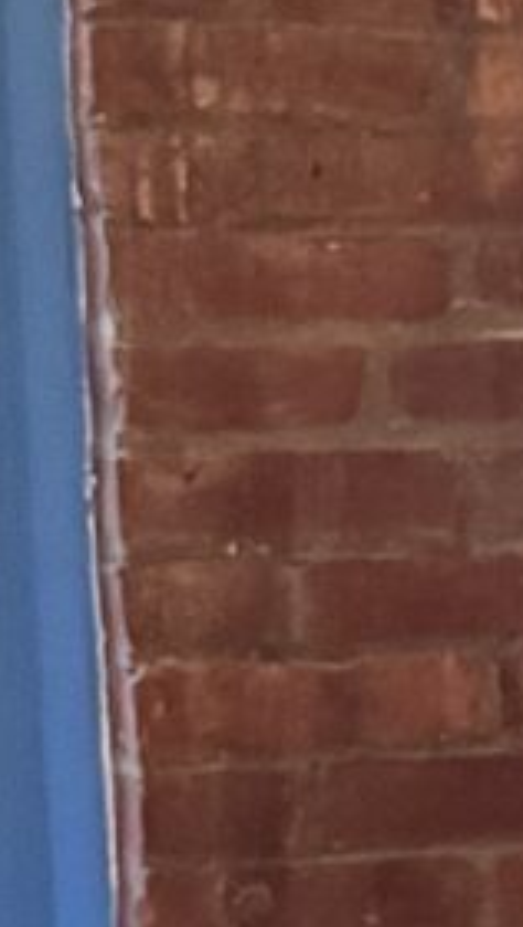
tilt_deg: -4.9
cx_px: 4227
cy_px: 669
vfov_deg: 9.0
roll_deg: +0.1
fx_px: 5878
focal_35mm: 239
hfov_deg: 3.5
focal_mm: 6.76
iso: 1000
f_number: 1.78
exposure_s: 1/40
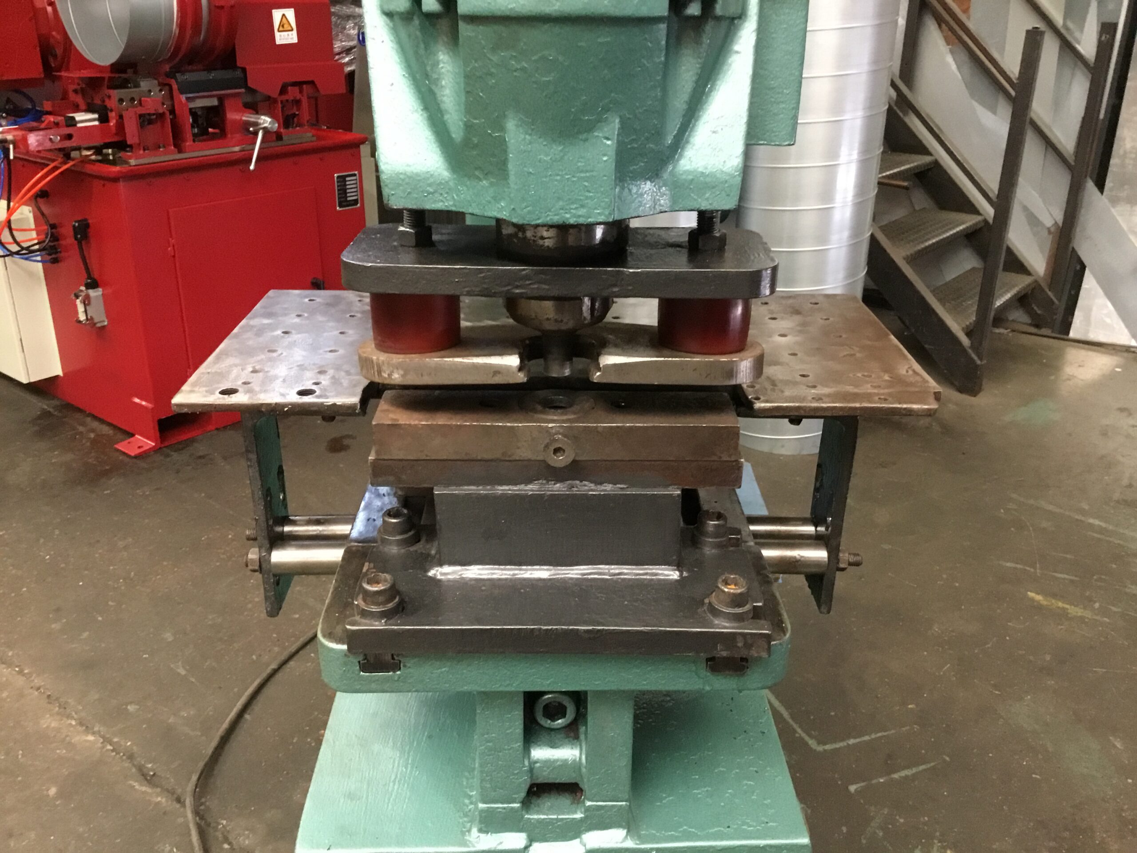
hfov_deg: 58.4
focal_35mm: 31
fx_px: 1018
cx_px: 568
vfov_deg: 45.4
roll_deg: -0.2
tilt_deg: -24.0
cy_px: 426
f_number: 2.4
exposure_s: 1/17
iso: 200
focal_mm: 3.3
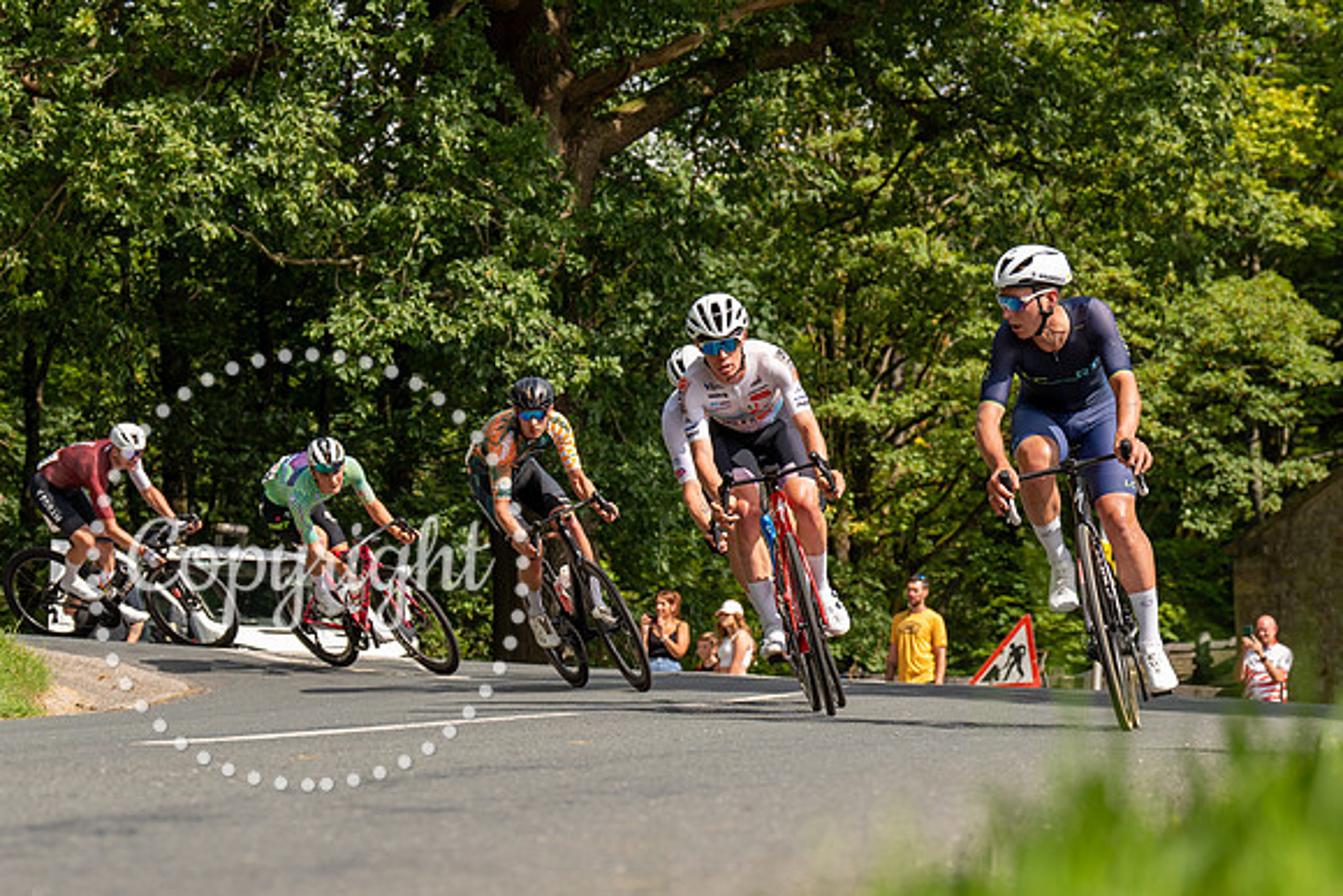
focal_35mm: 143
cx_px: 737
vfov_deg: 9.6
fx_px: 5318
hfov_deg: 14.4
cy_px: 413
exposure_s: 1/1000
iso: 200
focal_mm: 95
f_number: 5
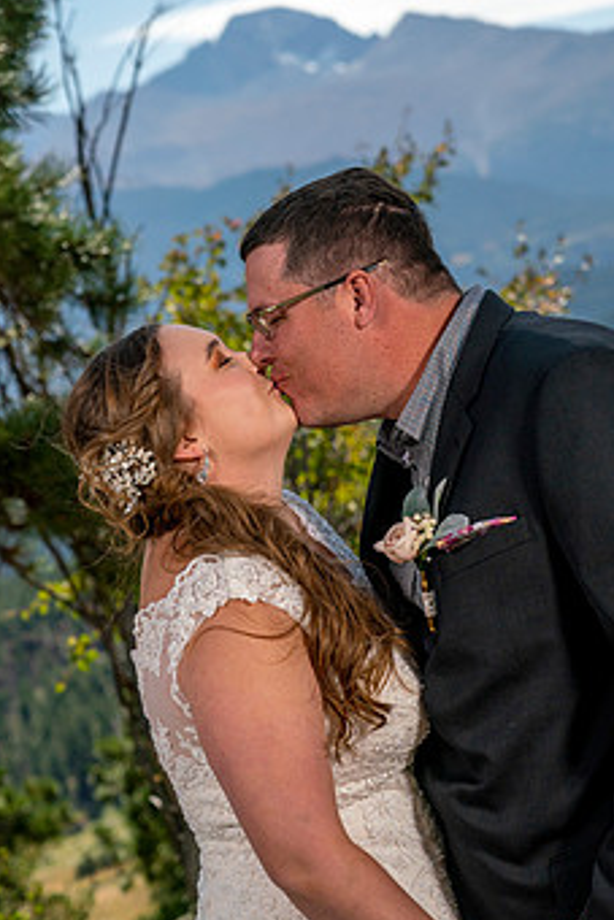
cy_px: 544
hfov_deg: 11.5
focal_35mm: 119
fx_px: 3041
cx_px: 327
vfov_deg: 17.2
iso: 250
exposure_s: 1/2000
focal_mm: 60
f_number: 4.5
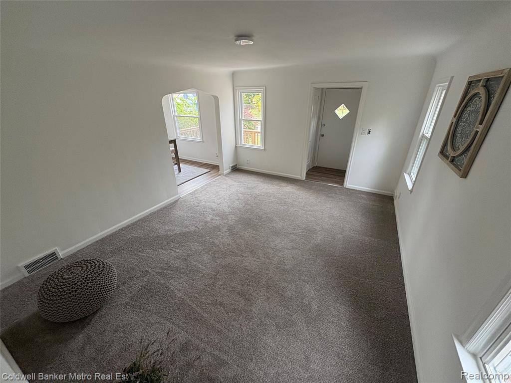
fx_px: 207
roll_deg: +2.9
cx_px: 256
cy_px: 192
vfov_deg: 85.7
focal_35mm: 14
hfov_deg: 102.1
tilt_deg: -24.0
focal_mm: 2.22
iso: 125
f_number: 2.2
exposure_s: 1/99
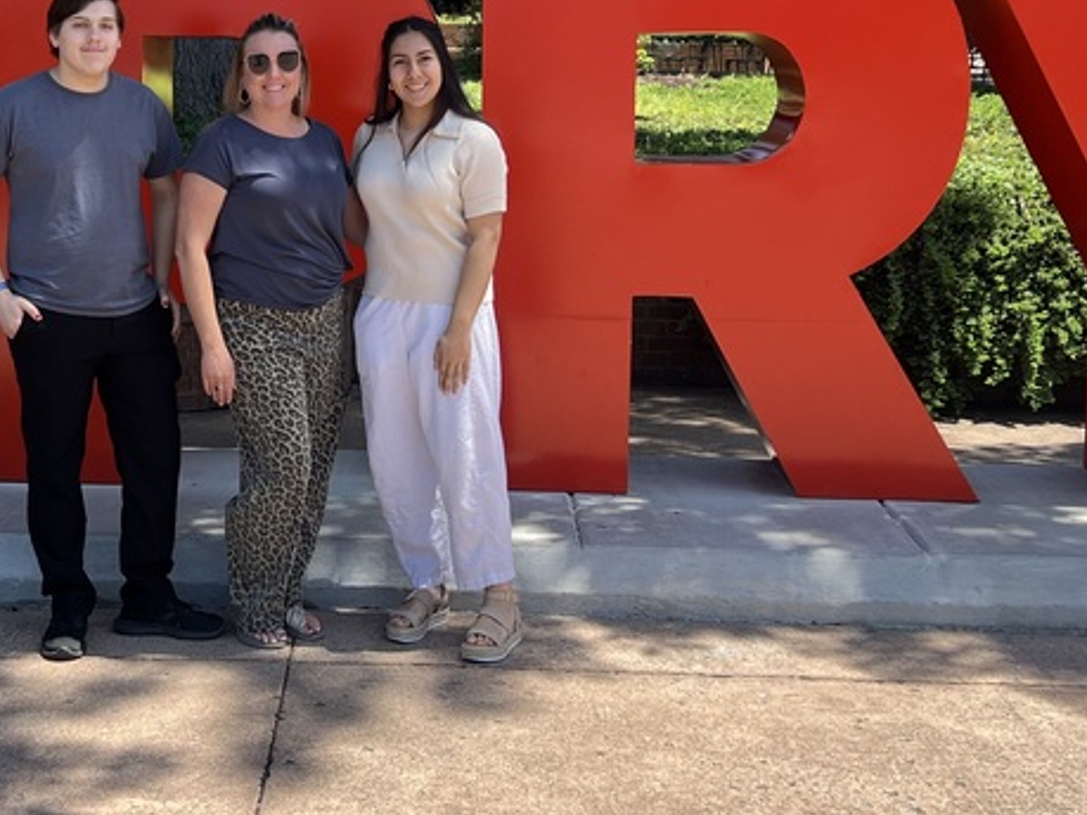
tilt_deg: -5.2
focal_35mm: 58
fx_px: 1821
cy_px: 223
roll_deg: +1.3
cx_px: 341
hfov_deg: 32.9
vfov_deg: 25.0
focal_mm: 5.7
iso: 50
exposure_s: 1/1488
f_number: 1.5
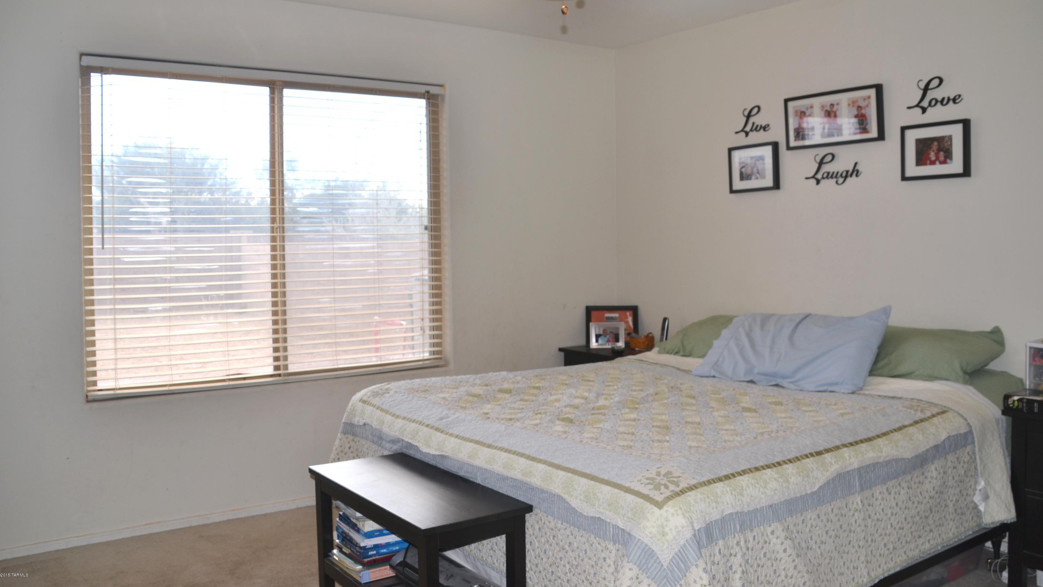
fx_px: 885
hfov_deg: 61.0
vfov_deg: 36.6
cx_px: 526
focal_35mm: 32
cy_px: 243
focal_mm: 20
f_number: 5
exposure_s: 1/200
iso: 100
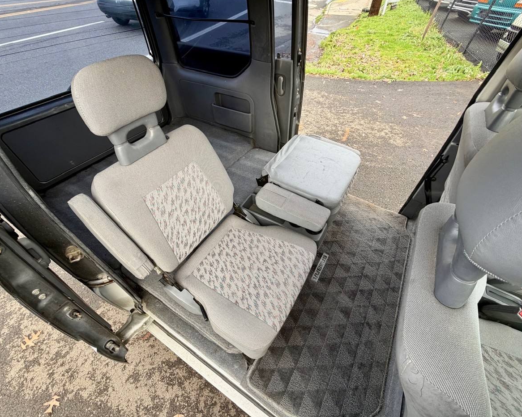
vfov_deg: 84.0
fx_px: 232
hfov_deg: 96.8
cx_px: 256
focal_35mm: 15
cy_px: 211
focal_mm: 2.22
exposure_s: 1/121
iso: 64
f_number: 2.2
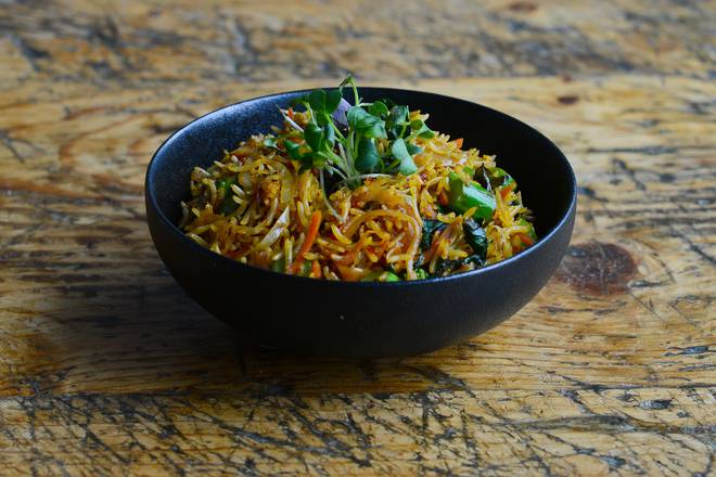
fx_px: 1690
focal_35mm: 85
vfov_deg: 16.1
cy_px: 238
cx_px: 358
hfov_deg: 23.9
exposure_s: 1/25
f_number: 5.6
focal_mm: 85
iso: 400
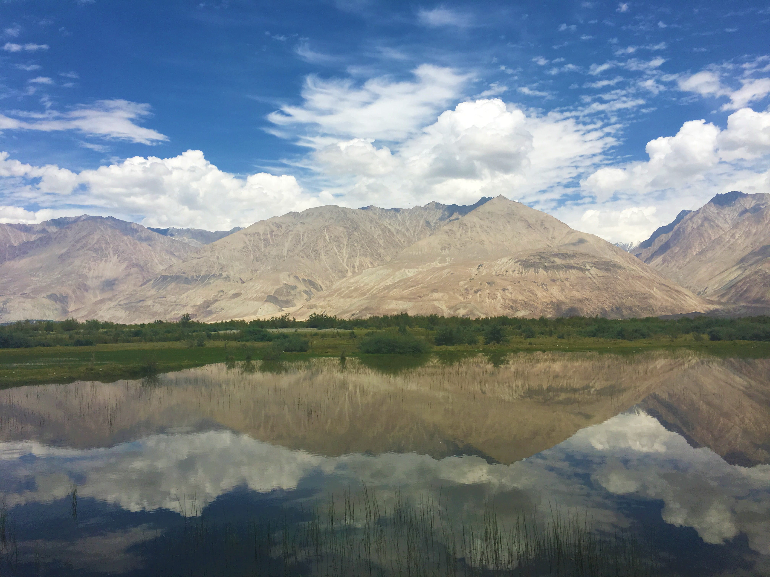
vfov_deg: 48.2
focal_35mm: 29
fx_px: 645
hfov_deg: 61.7
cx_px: 385
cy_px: 288
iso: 25
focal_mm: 4.15
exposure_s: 1/2653
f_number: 2.2
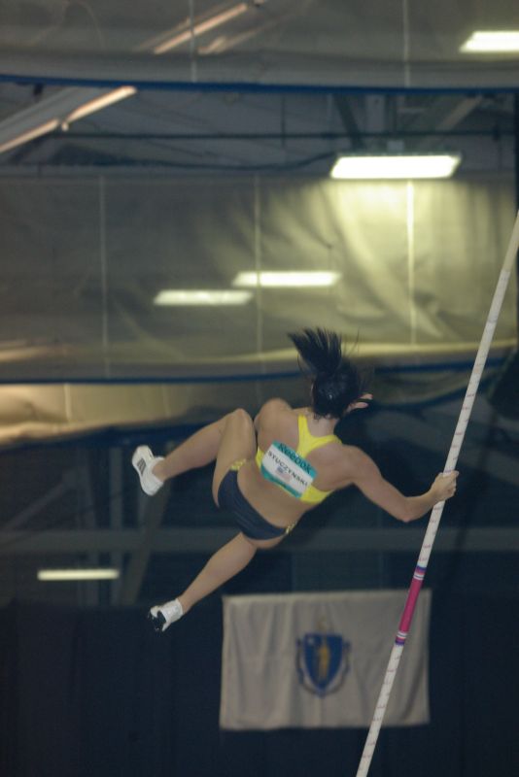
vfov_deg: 7.2
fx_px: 6157
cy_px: 388
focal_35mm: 285
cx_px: 260
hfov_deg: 4.8
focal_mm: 190
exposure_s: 1/125
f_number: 6.3
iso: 800
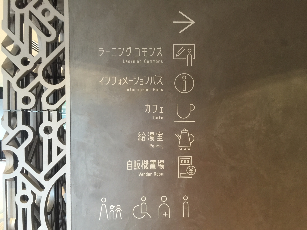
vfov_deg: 48.2
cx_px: 154
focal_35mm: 29
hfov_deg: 61.7
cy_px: 115
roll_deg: +0.6
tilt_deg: -0.1
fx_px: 257
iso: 100
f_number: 2.2
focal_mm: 4.15
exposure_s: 1/8
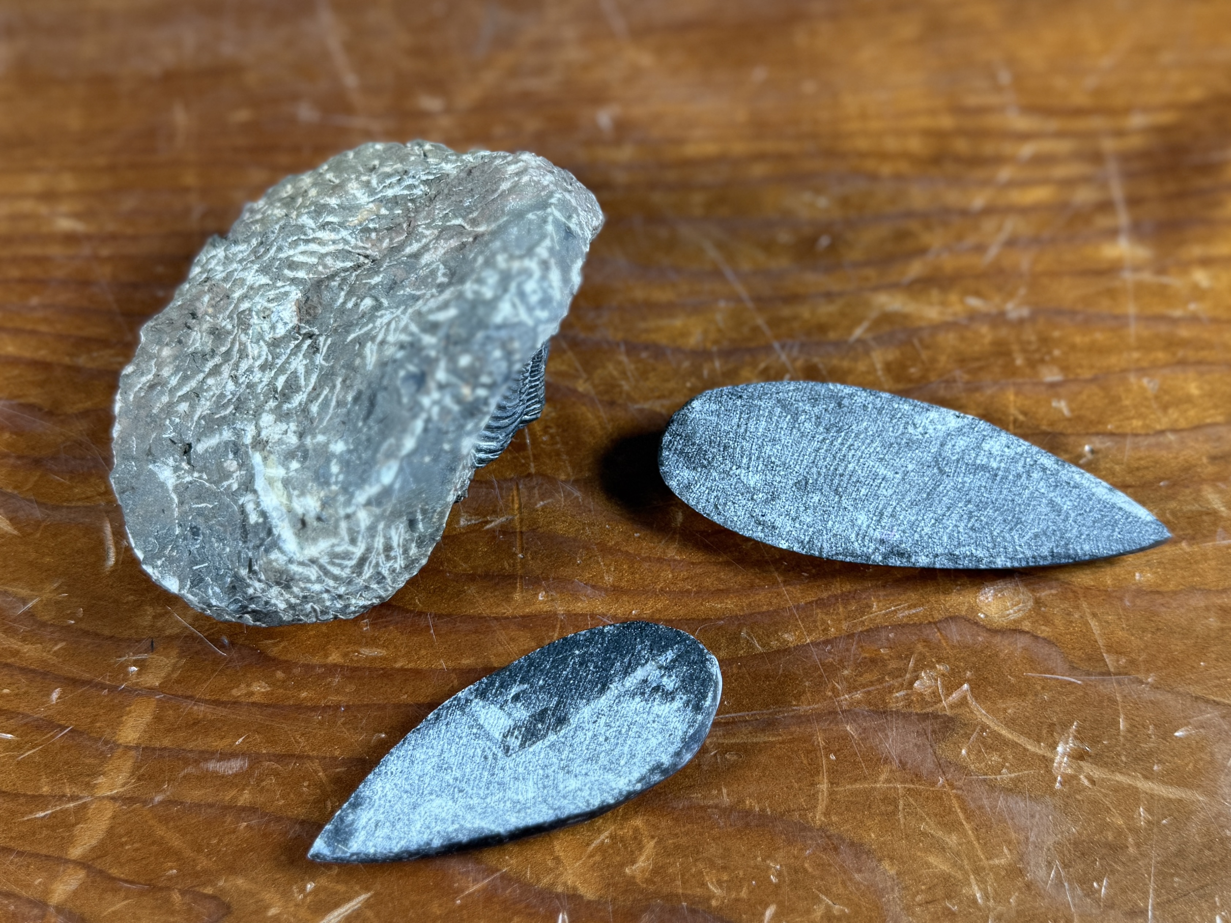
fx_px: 853
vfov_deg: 56.8
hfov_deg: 71.6
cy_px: 462
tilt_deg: -57.2
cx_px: 616
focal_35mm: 24
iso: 80
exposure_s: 1/120
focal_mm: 6.76
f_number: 1.78
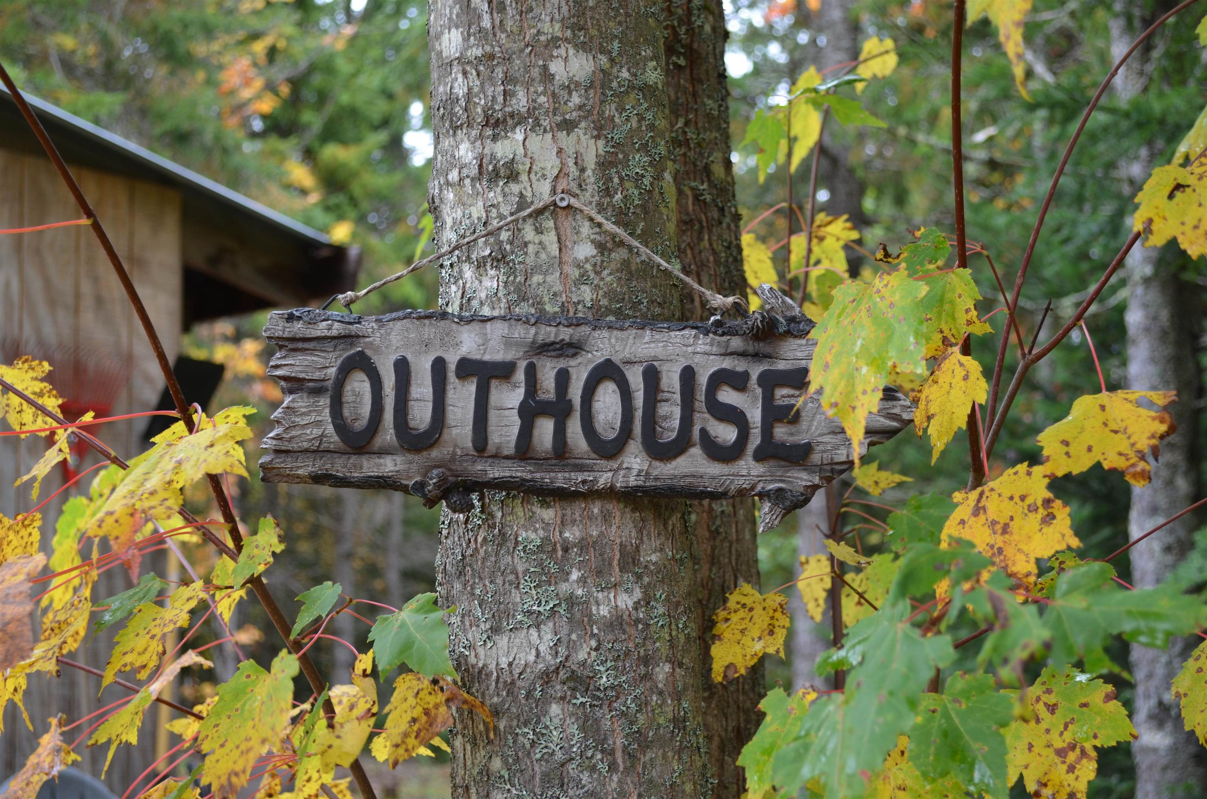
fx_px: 1907
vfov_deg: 23.7
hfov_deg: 35.1
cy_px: 400
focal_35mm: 57
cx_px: 604
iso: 400
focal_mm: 38
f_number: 5
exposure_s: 1/80
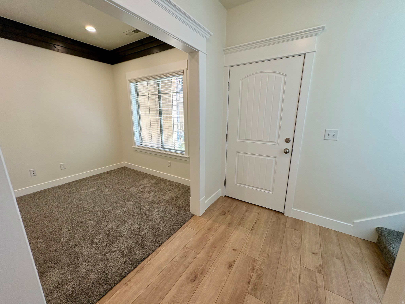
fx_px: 164
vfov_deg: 85.7
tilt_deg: -12.9
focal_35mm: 14
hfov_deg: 102.1
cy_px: 152
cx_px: 202
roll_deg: +0.3
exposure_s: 1/120
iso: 100
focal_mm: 2.22
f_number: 2.2
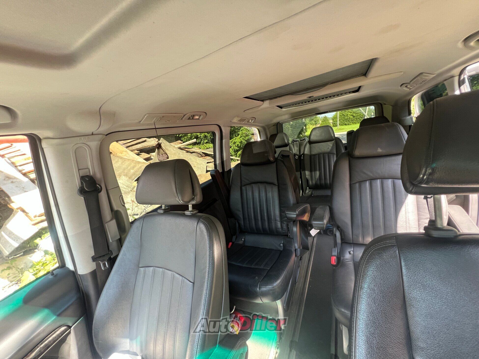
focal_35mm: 13
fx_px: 180
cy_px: 180
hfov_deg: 106.2
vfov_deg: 89.9
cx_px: 240
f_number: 1.8
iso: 200
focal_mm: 1.57
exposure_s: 1/99
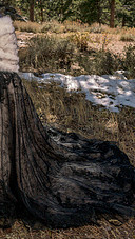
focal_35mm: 54
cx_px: -11
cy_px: 69
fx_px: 343
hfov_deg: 21.2
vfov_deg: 37.8
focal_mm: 26
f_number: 4.5
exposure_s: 1/2500
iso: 200
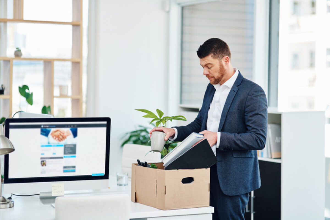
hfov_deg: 23.9
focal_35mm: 85
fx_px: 779
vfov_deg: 16.1
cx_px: 165
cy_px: 110
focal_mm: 85
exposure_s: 1/200
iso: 200
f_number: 2.2
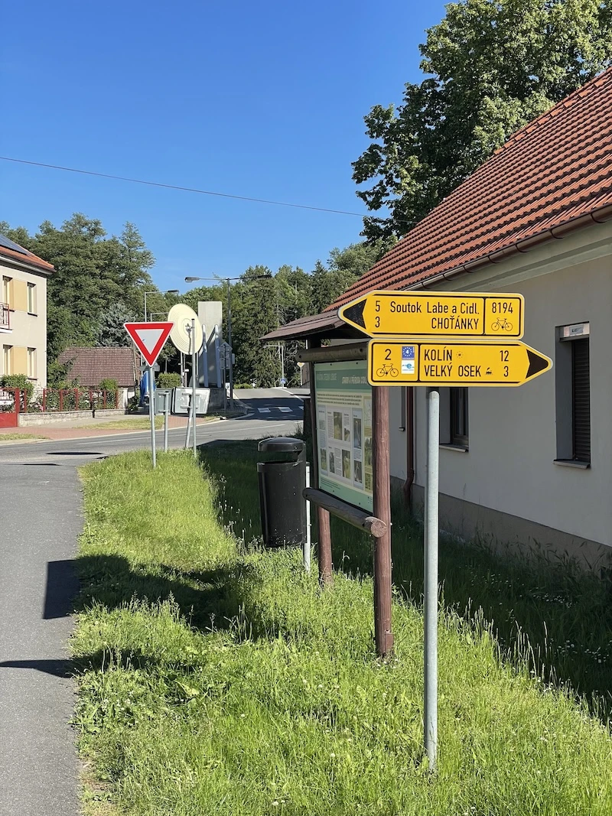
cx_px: 306
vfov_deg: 36.8
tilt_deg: -0.8
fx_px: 1226
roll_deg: +1.5
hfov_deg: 28.0
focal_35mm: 52
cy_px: 408
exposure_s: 1/1089
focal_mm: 6
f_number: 2
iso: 25
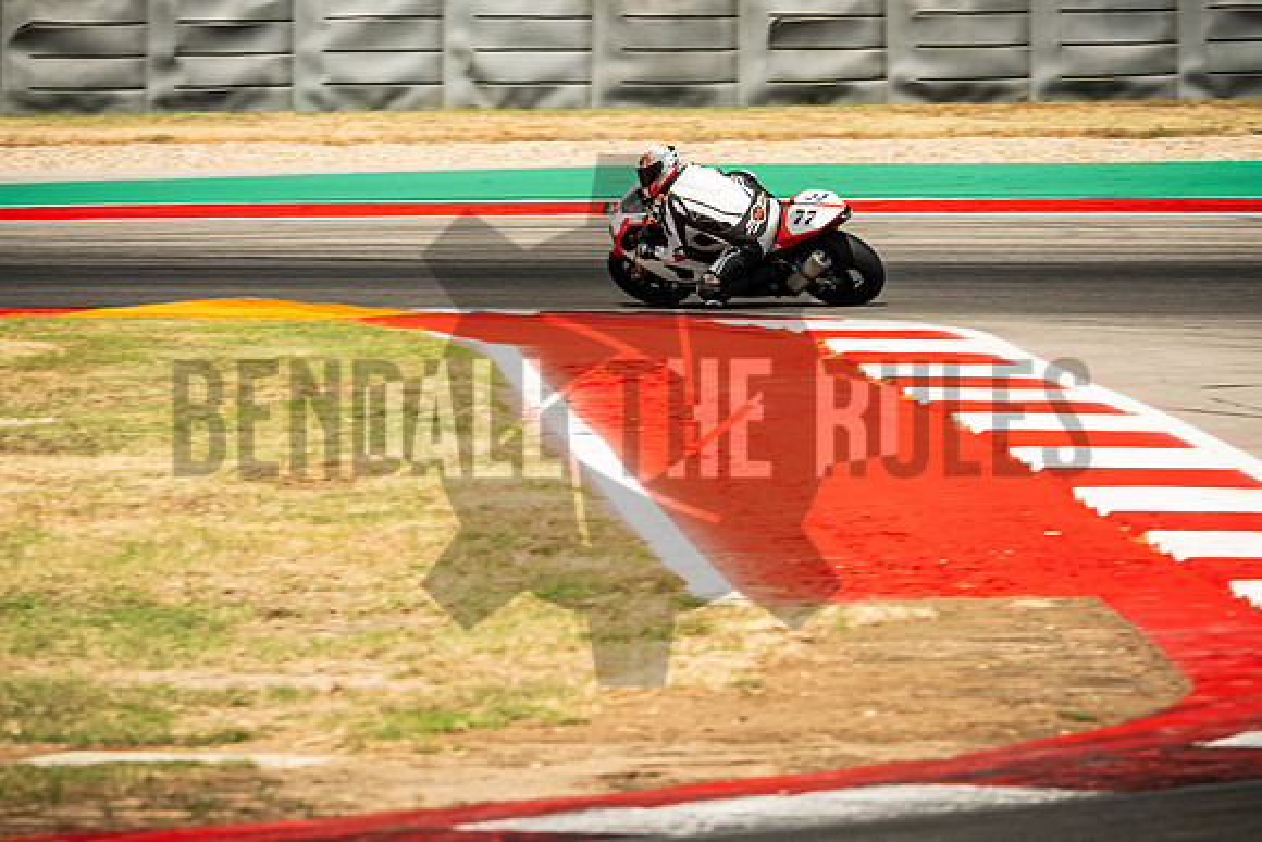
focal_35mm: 420
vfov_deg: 3.3
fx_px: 14726
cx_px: 631
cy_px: 421
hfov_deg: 4.9
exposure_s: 1/250
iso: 160
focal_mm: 280
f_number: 7.1
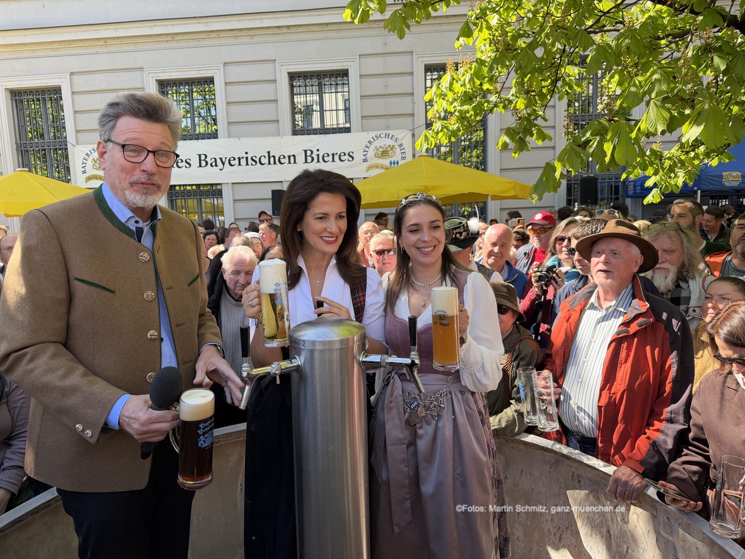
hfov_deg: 71.6
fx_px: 517
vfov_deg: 56.8
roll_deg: +1.6
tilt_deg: -6.0
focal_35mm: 24
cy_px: 280
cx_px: 372
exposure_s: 1/920
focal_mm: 6.76
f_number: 1.78
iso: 100
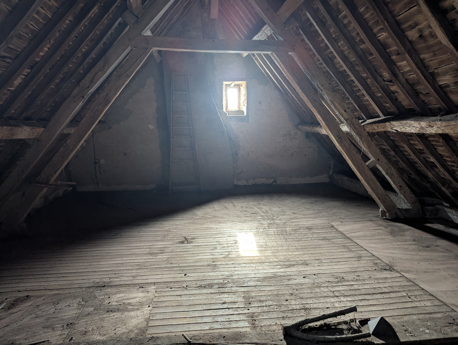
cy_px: 172
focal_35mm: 24
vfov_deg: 56.9
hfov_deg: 71.5
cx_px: 229
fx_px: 318
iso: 111
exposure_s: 1/23.8
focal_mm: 6.81
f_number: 1.85
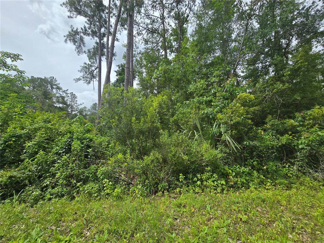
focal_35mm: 13
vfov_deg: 89.9
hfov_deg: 106.2
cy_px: 122
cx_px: 162
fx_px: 122
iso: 50
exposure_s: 1/2169
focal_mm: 2.2
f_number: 2.2
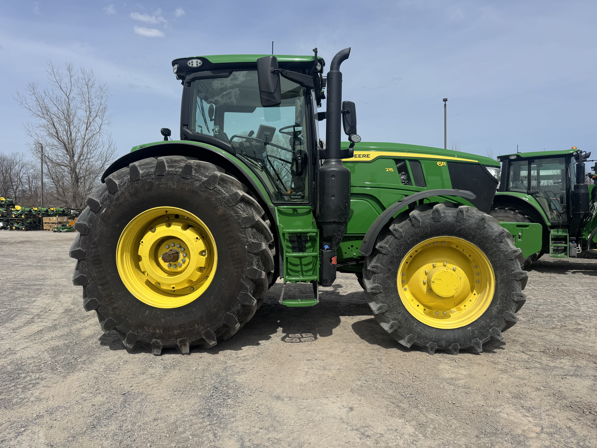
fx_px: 414
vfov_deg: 56.8
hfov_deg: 71.6
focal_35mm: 24
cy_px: 224
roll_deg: +1.9
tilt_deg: -3.6
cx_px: 298
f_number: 1.78
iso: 80
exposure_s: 1/7092
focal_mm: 6.76
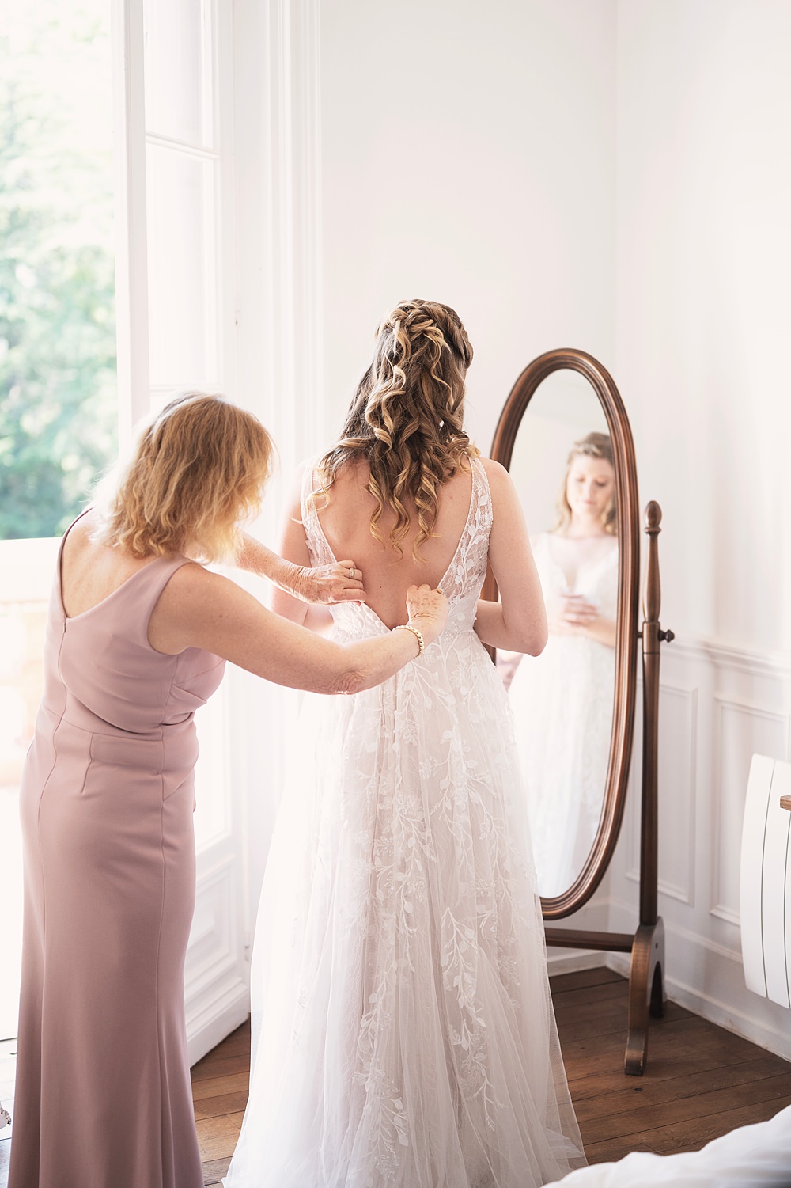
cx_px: 396
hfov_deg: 27.0
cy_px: 594
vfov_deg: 39.6
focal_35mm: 50
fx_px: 1649
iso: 640
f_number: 1.8
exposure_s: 1/500
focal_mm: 50
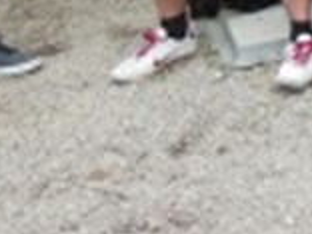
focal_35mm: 128
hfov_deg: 12.3
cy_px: -204
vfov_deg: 10.8
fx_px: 1154
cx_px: 744
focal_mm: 4.5
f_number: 3.5
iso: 125
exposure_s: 1/400
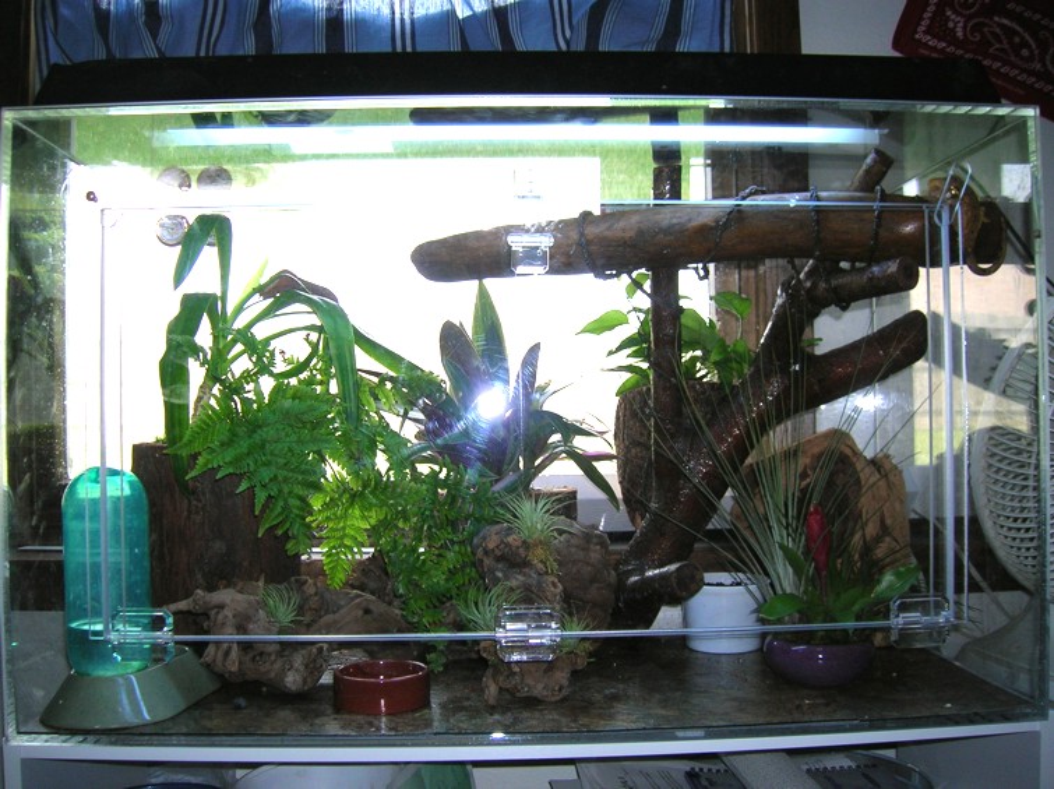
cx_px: 527
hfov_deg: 54.0
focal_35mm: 34
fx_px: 1034
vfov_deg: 41.7
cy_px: 394
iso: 50
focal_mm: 5.7
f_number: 2.9
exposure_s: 1/47.3
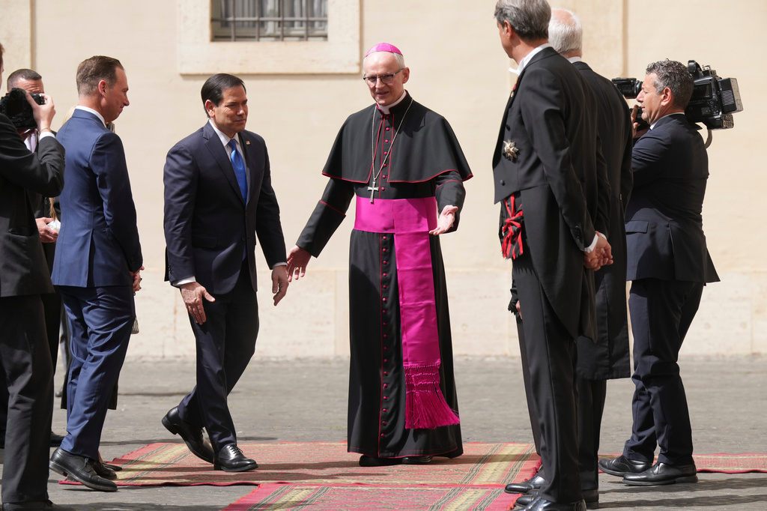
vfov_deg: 6.6
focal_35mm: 209
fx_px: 4451
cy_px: 256
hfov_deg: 9.8
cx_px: 384
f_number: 7.1
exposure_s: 1/1000
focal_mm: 209
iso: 500
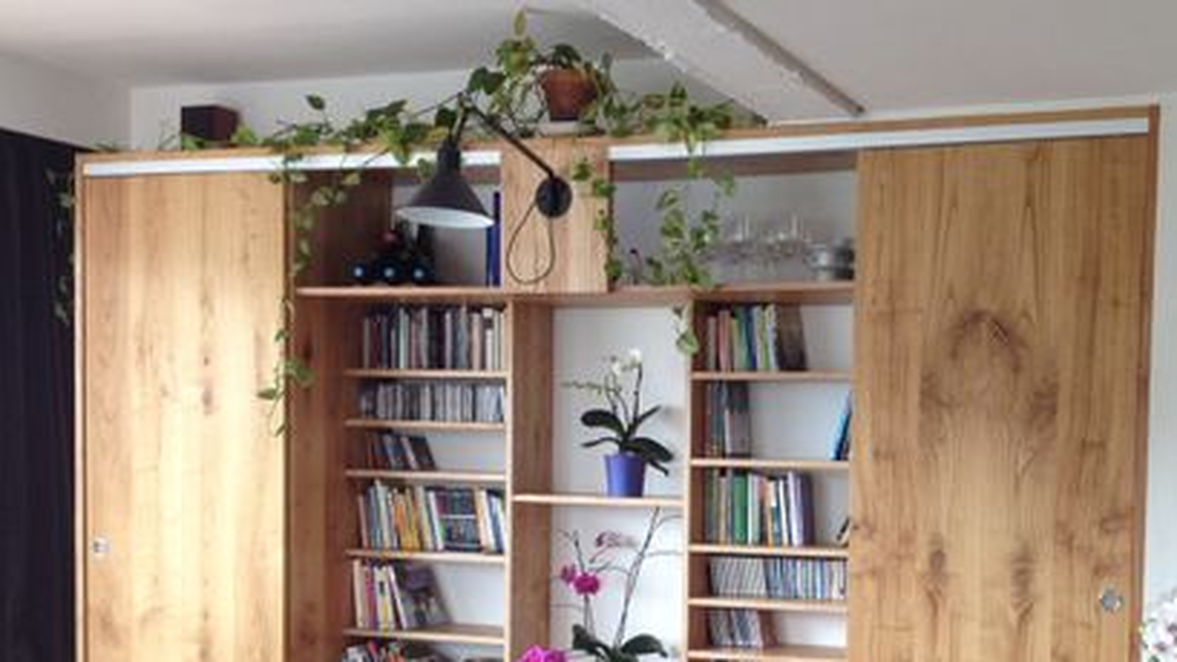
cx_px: 722
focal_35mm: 56
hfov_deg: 37.0
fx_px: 1748
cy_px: 509
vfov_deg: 21.2
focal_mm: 4.28
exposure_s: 1/60
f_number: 2.4
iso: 64
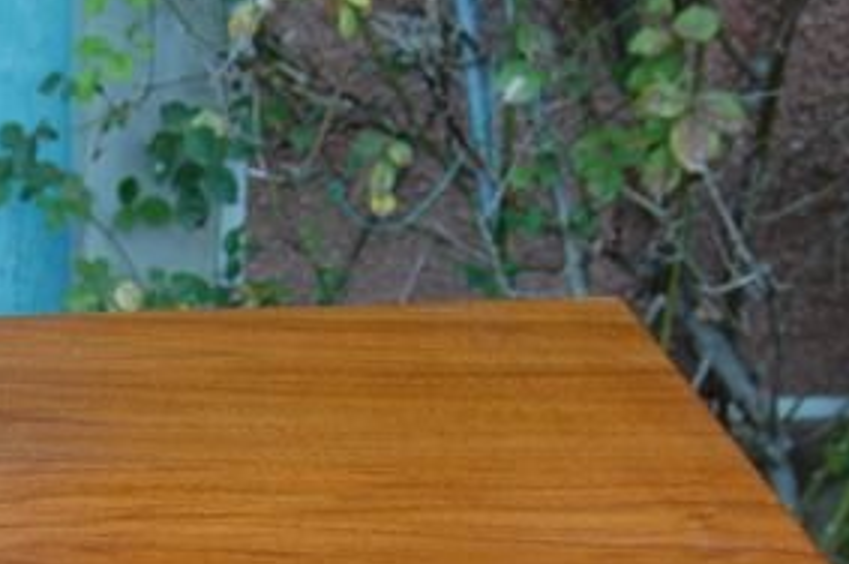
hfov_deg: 23.2
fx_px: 2026
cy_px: 540
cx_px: 141
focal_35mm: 86
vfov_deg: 15.6
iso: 400
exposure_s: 1/100
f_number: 5
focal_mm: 18
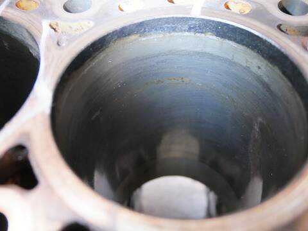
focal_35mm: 32
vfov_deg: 44.2
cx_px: 154
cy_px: 116
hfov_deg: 56.8
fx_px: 285
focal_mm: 16
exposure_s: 1/60
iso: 800
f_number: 4
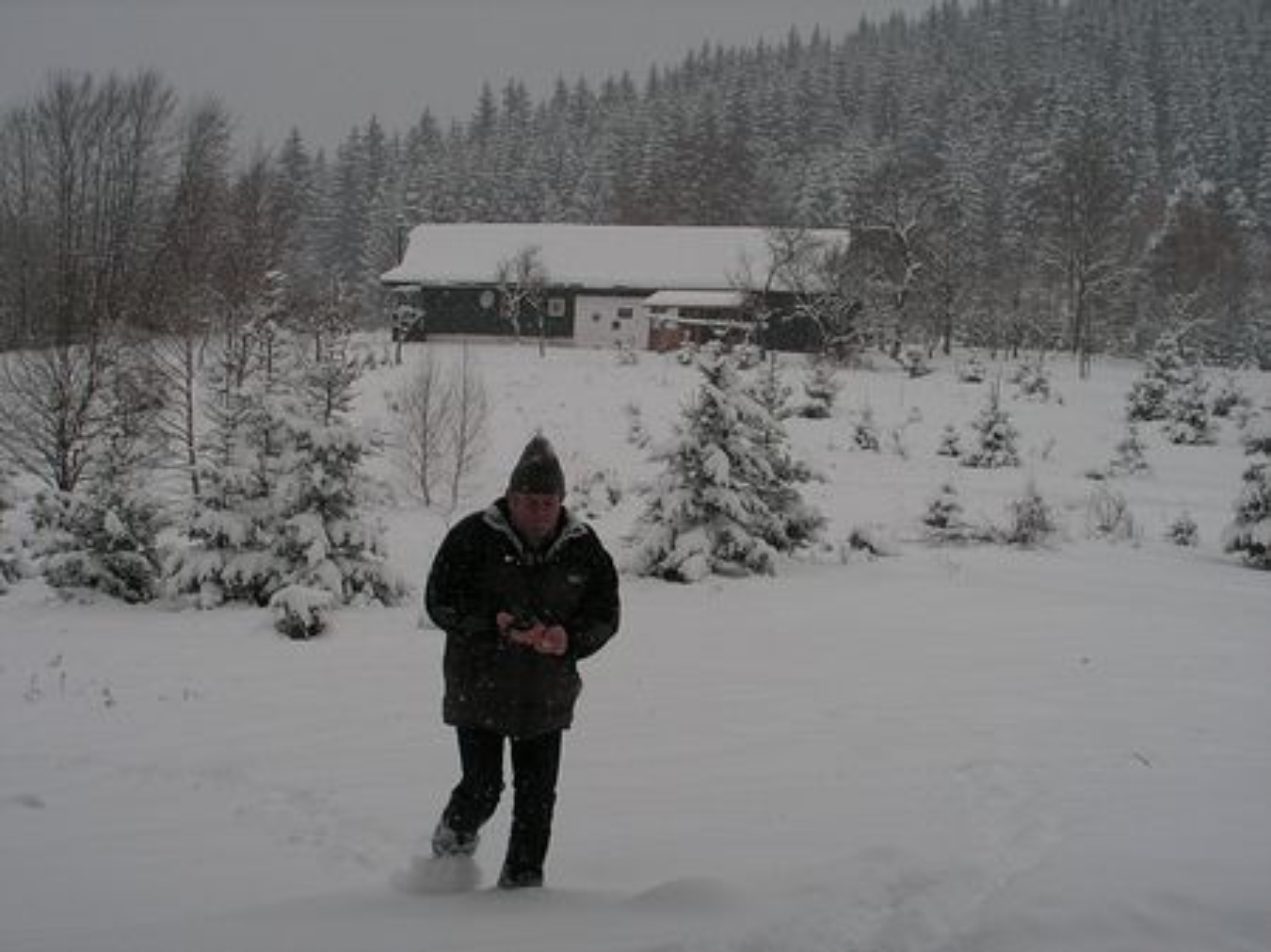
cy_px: 476
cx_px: 636
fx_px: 2312
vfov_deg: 23.3
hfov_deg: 30.7
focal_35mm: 63
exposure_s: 1/800
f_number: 3.3
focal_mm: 10.6
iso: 50
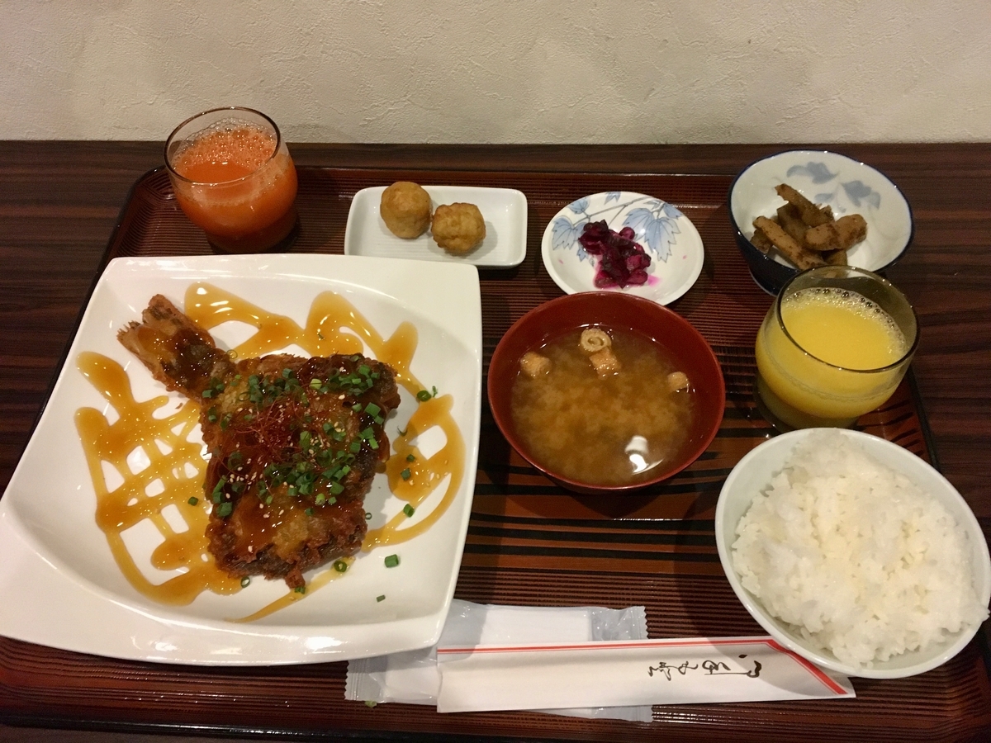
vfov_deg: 48.2
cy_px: 372
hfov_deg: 61.7
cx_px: 496
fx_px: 830
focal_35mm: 29
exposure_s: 1/15
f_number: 2.2
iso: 250
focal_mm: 4.15
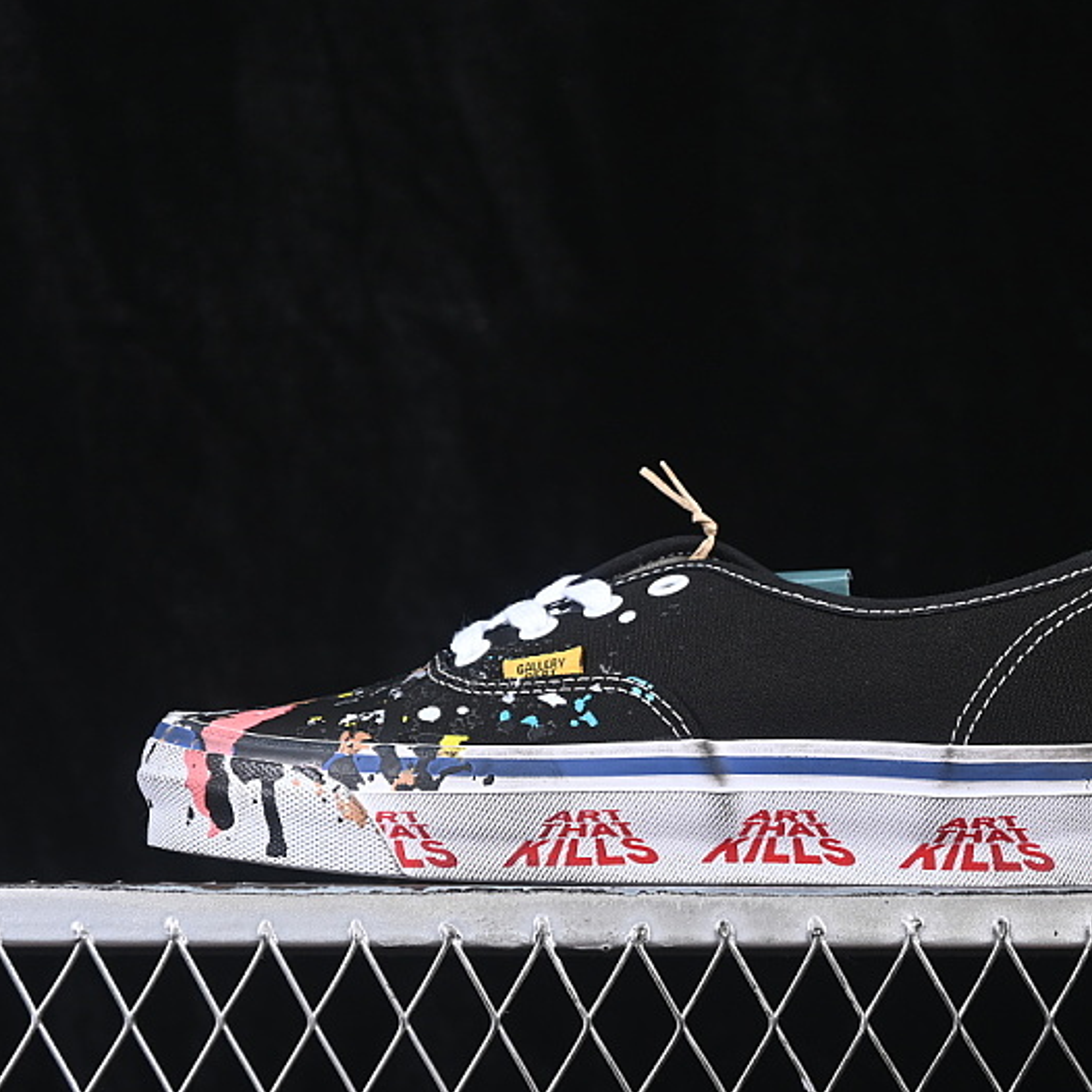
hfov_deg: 17.9
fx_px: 3462
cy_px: 541
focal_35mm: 97
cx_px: 654
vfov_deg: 17.9
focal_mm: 50
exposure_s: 1/60
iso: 160
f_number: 6.3
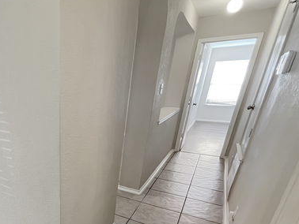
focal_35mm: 22
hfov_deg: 67.7
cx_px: 52
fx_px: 190
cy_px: 178
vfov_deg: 56.8
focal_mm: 1.57
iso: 200
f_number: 1.8
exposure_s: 1/60
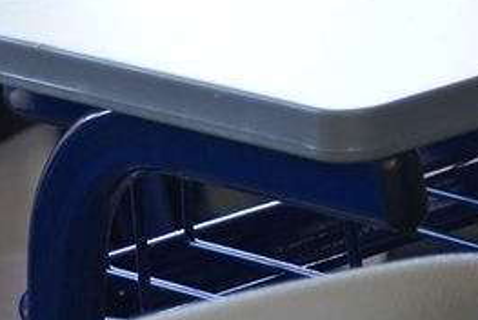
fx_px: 4453
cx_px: 1788
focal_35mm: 335
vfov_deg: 4.1
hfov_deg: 5.5
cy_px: -340
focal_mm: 42
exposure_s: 1/160
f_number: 4
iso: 640
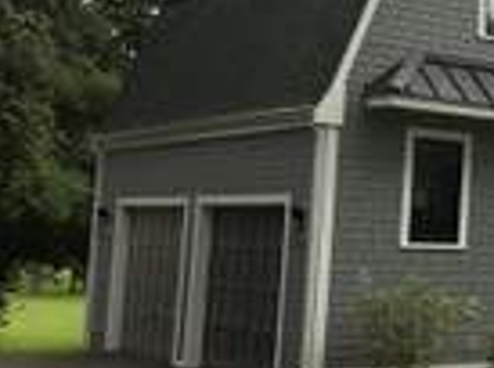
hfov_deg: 21.4
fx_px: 1167
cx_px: 660
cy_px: 123
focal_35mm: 82
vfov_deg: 17.9
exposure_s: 1/120
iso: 25
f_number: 1.8
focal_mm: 4
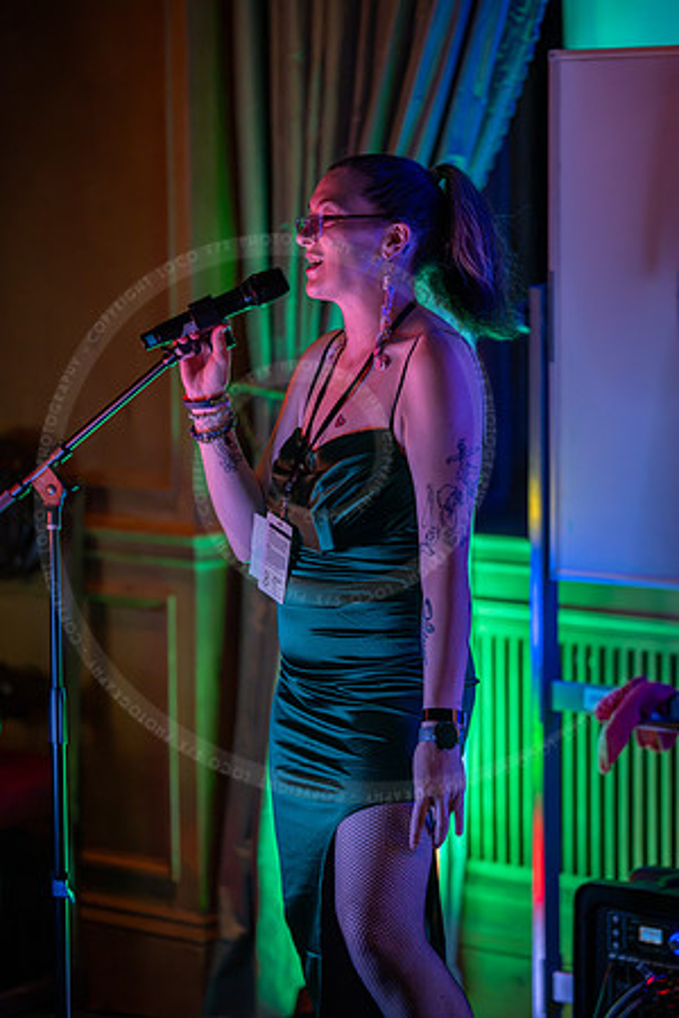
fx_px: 3819
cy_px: 509
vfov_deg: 15.2
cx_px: 340
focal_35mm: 135
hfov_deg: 10.2
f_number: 1.8
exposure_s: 1/250
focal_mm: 135
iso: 3200
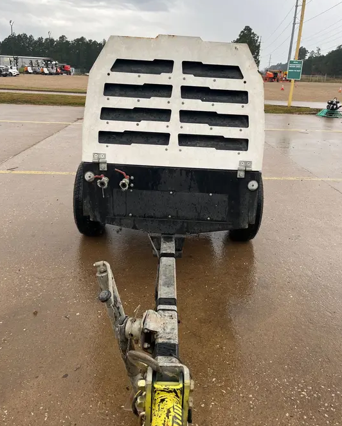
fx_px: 354
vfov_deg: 62.1
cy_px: 199
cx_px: 174
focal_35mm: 28
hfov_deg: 51.6
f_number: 1.6
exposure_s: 1/122
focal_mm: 5.1
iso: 40
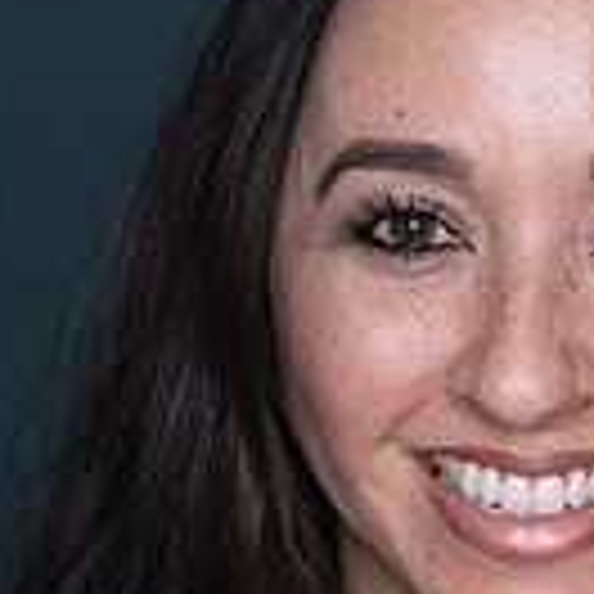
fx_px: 4776
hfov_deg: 7.1
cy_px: 585
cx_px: 544
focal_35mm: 246
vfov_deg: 7.1
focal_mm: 85
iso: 2000
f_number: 3.5
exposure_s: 1/250
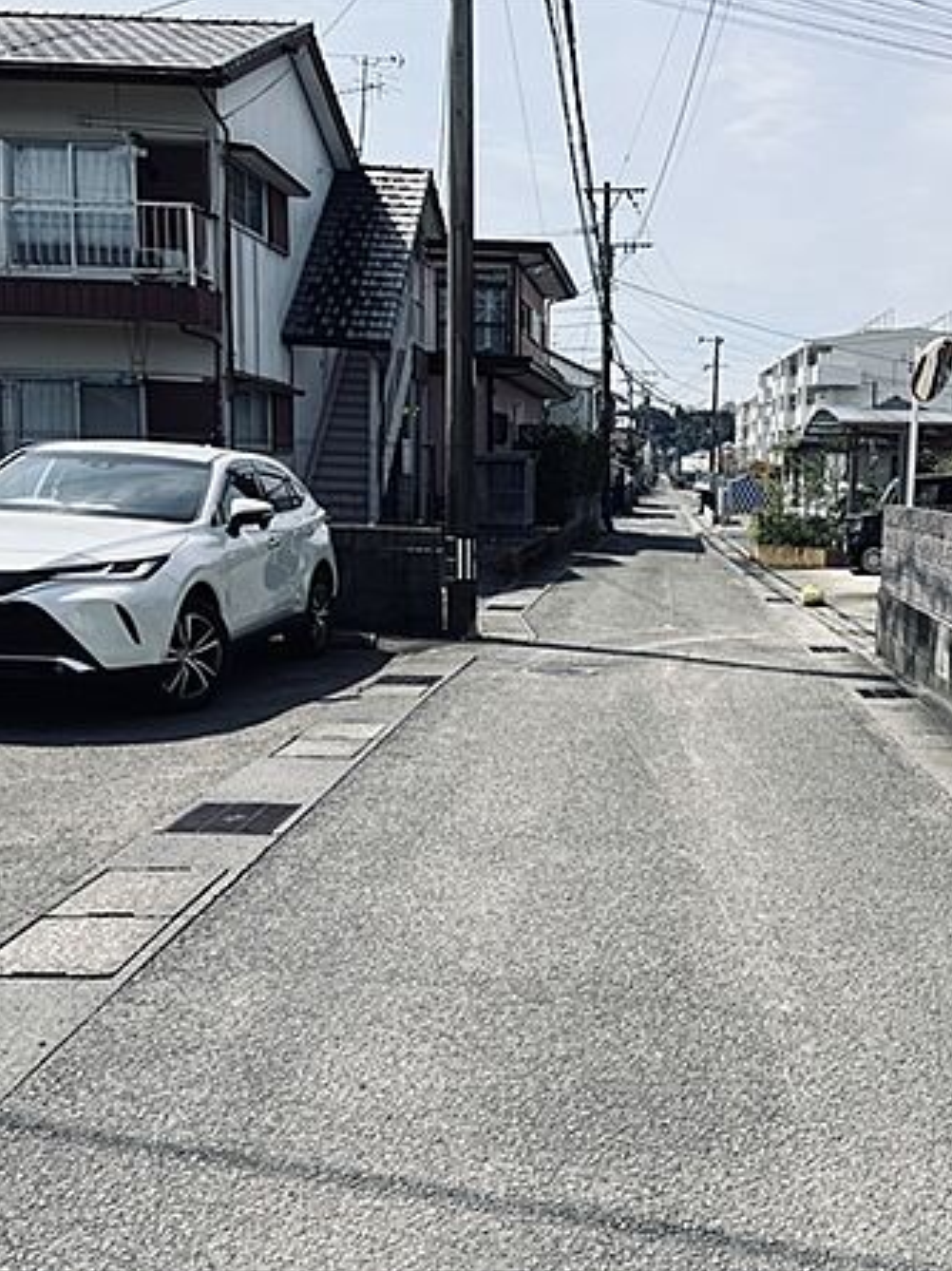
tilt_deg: -8.0
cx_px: 758
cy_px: 633
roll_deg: -1.9
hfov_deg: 39.1
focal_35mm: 35
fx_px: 1285
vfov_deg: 52.7
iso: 50
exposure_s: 1/3876
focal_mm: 5.1
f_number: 1.6
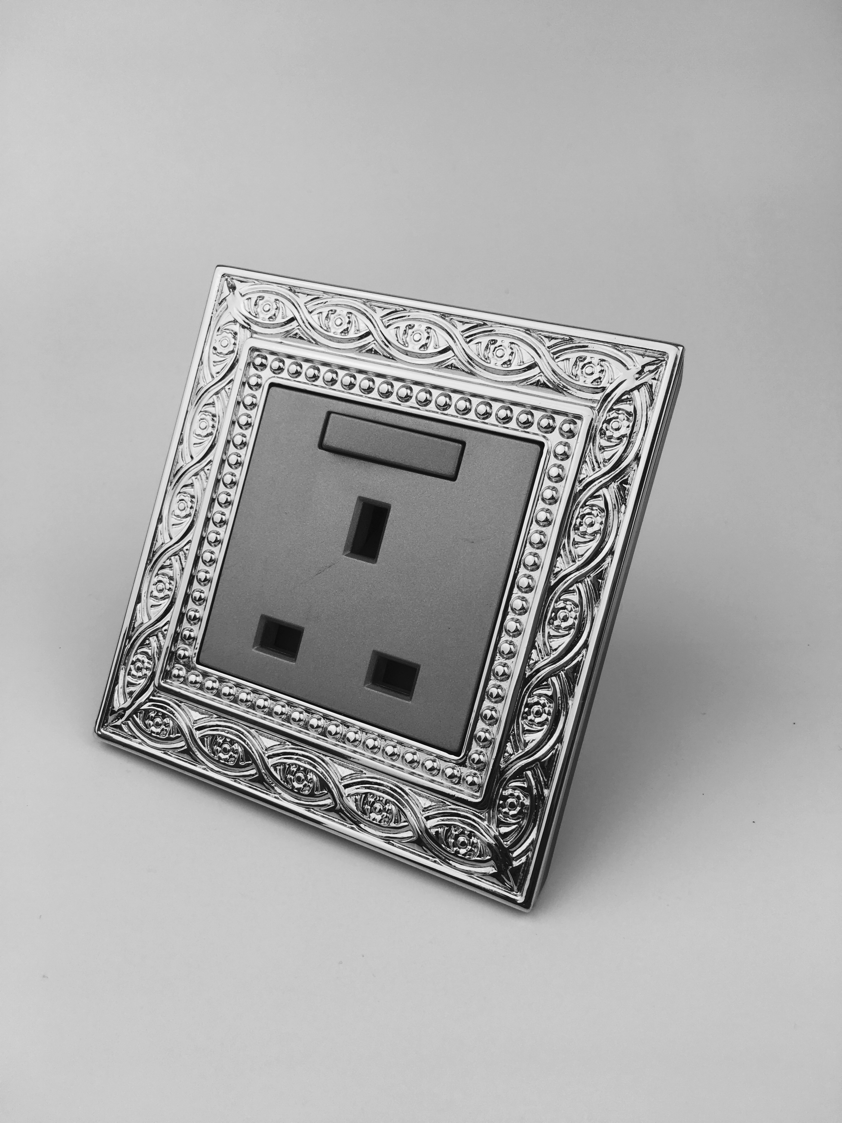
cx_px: 421
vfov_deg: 61.7
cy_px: 562
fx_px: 941
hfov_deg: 48.2
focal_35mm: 29
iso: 25
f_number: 2.2
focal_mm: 4.15
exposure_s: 1/100
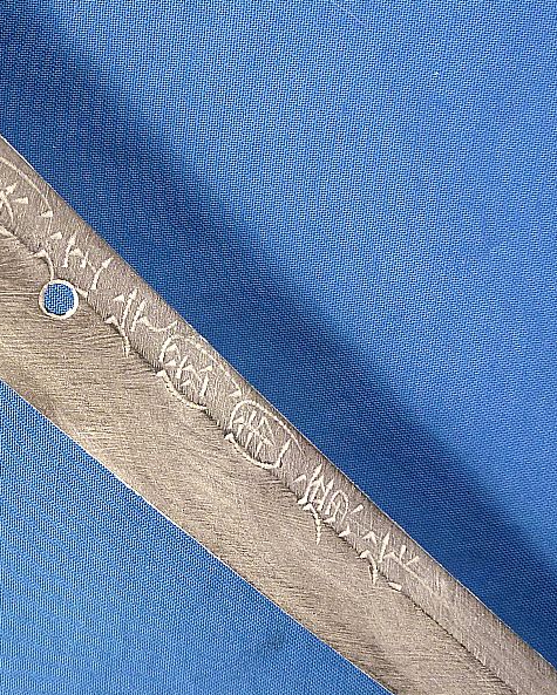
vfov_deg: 37.3
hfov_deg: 30.1
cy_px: 347
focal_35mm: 50
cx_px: 185
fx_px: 1030
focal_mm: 6.8
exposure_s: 1/80
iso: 250
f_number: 3.8
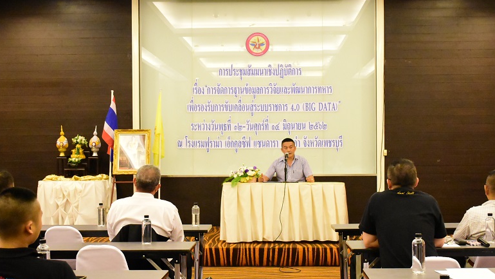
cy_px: 158
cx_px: 258
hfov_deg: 37.8
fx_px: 722
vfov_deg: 21.8
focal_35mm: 55
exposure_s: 1/80
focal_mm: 30
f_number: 5
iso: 8000
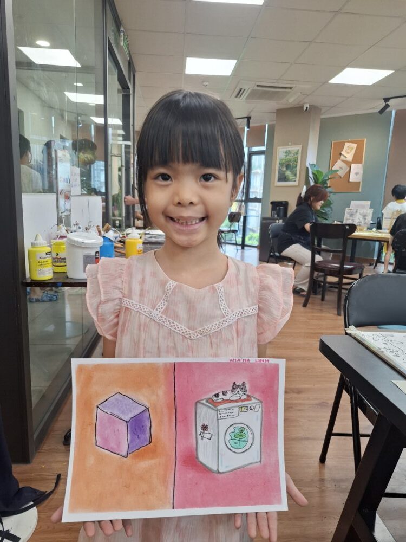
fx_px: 360
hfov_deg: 58.9
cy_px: 271
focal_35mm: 23
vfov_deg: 73.9
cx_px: 203
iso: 125
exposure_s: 1/100
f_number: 1.8
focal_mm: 5.54
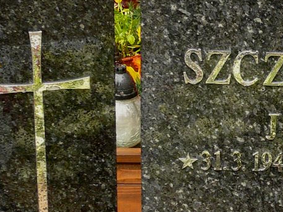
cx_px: 281
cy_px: 156
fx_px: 1127
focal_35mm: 138
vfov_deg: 10.7
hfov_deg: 14.1
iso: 100
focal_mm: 6.9
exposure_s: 1/40
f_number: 3.3
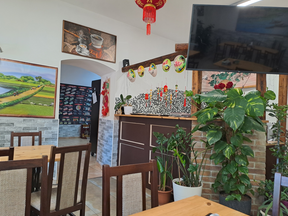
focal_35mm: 26
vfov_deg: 53.1
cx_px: 145
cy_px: 108
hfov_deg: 67.3
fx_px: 216
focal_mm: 4.65
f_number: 1.8
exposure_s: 1/50
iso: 160
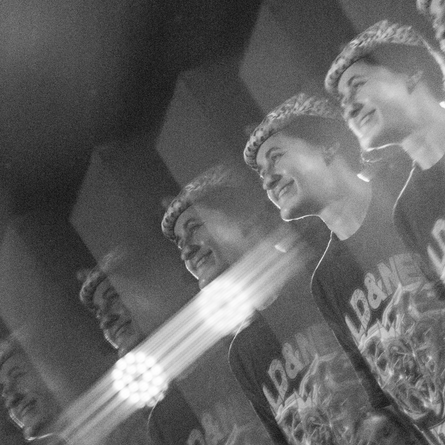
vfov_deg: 16.4
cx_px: 223
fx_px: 1542
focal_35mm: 106
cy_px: 311
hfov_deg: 16.4
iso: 12800
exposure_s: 1/2000
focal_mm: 55
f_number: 3.2
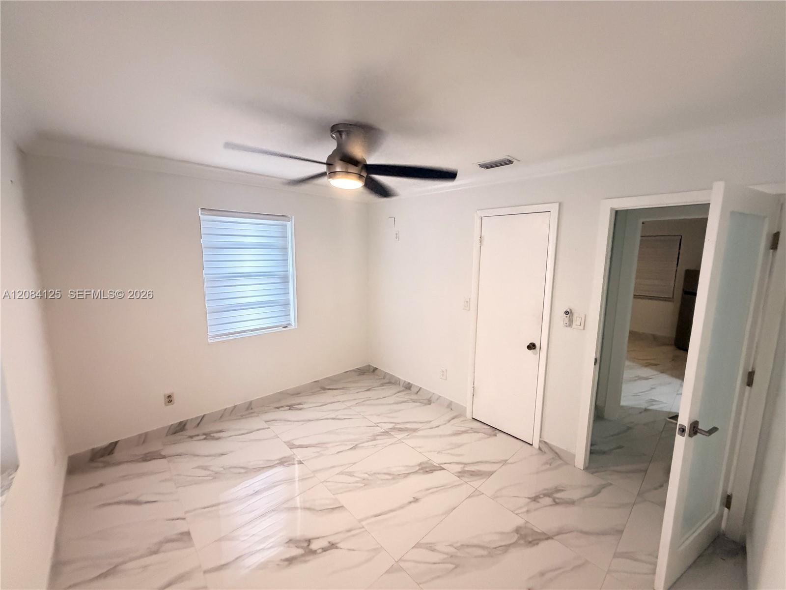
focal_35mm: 14
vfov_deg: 85.7
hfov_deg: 102.1
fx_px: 318
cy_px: 295
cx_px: 393
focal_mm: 2.22
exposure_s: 1/60
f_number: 2.2
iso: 800
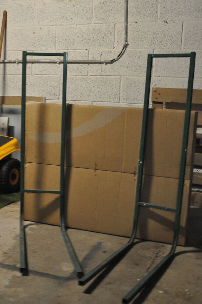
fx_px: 354
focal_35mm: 42
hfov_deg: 31.8
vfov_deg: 46.5
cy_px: 152
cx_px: 101
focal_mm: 28
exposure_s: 1/20
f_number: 6.3
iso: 3200
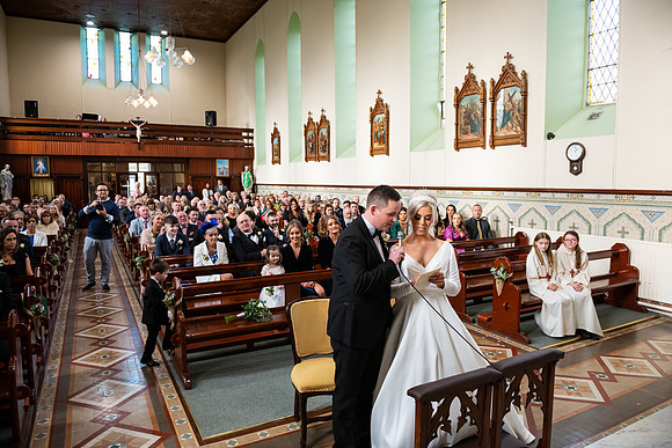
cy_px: 224
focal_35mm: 24
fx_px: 448
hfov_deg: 73.7
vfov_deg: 53.2
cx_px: 336
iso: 1000
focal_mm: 24
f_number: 3.5
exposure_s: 1/250
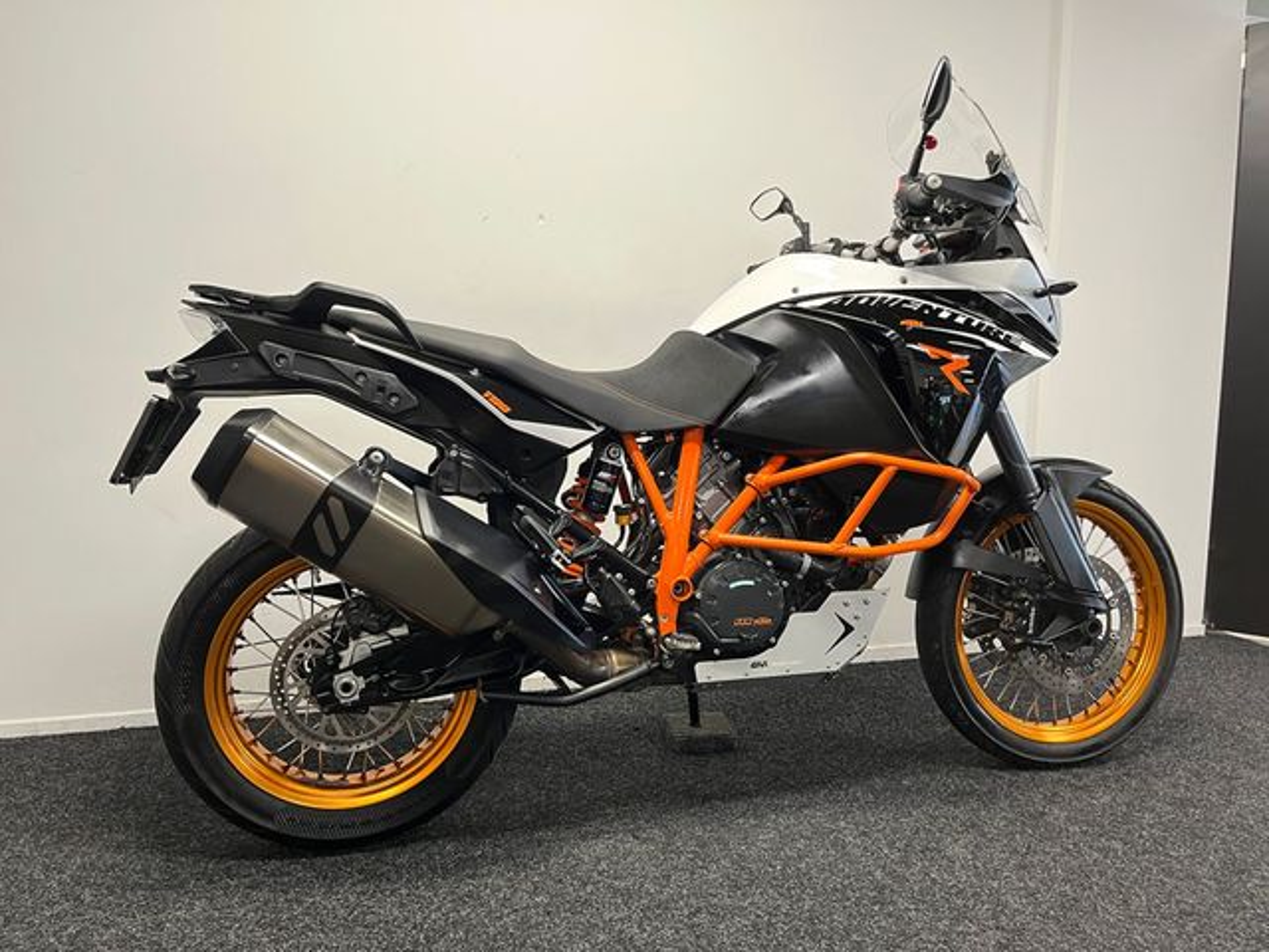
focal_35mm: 26
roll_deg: -0.3
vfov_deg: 53.1
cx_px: 634
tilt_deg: -6.6
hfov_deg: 67.3
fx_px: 953
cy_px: 476
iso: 320
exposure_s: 1/50
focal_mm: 5.1
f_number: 1.6
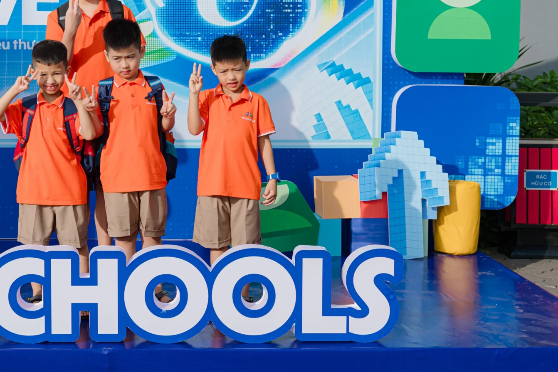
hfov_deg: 23.8
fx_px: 1289
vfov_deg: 16.3
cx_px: 67
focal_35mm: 83
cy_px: 73
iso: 100
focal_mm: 43.6
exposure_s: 1/640
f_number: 4
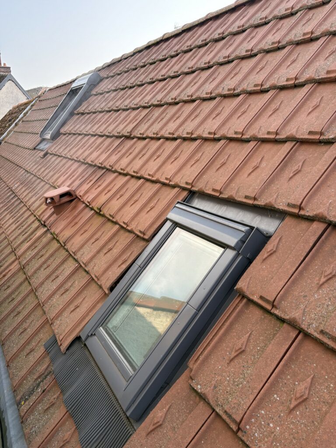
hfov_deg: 53.1
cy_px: 224
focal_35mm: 26
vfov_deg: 67.3
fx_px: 336
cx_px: 168
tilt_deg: -17.0
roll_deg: +0.5
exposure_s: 1/791
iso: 64
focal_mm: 5.96
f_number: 1.6
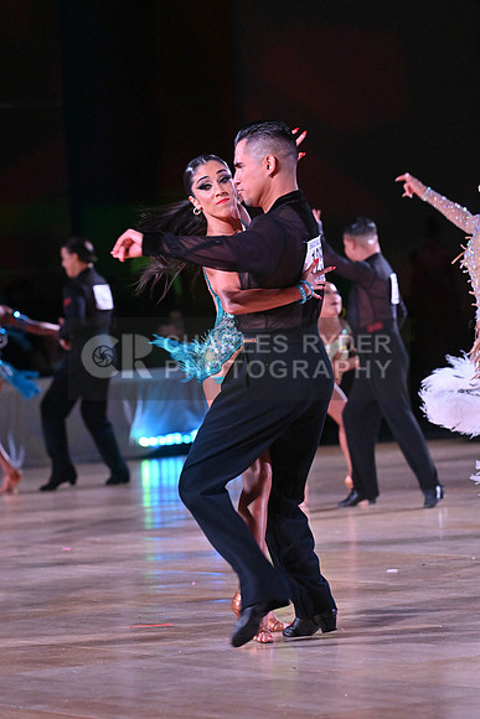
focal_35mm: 180
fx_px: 3598
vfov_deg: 11.4
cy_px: 360
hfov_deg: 7.6
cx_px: 240
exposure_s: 1/400
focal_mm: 180
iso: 6400
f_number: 6.3
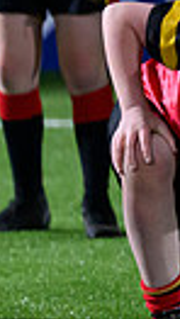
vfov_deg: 1.7
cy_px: 394
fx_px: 10699
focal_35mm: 1265
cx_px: -516
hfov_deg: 1.0
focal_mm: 195
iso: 6400
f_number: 3.2
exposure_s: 1/1250
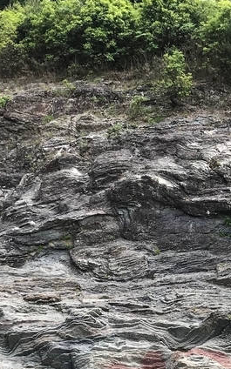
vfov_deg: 24.6
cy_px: 231
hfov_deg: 15.3
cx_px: 213
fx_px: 846
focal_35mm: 84
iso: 20
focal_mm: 3.99
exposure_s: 1/424
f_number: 1.8
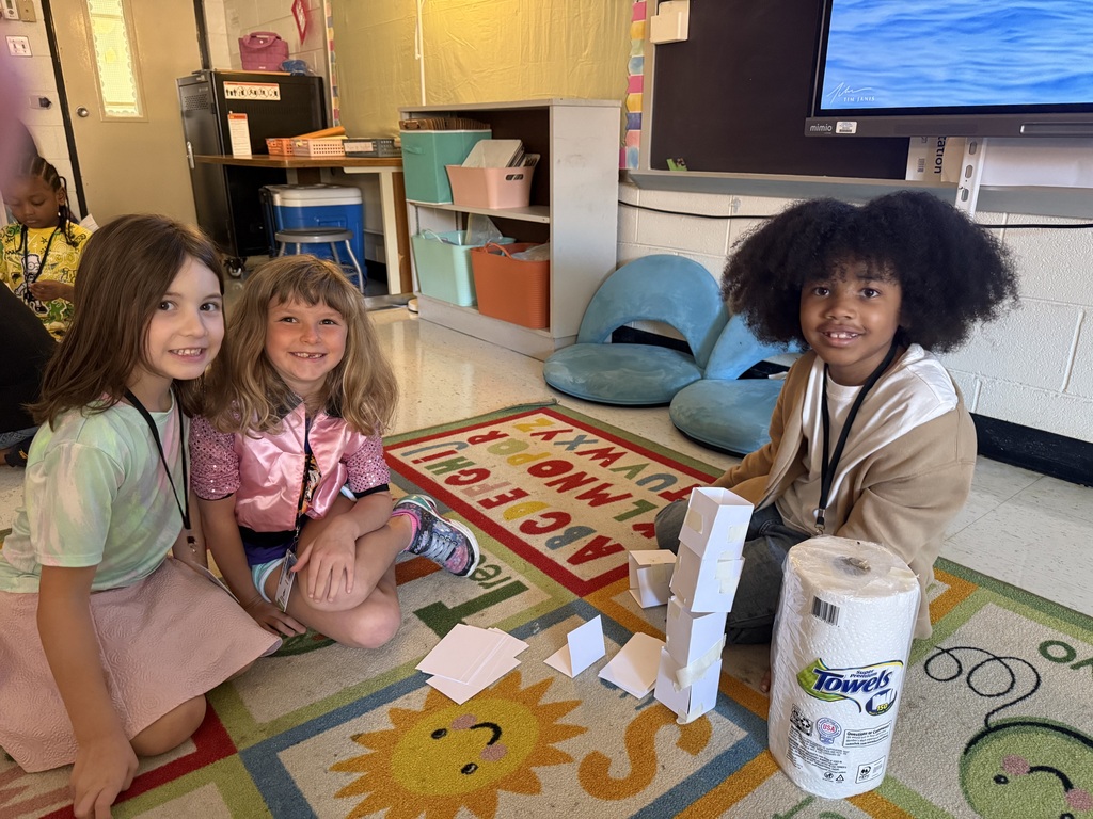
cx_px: 546
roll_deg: -0.1
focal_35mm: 24
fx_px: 758
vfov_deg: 56.8
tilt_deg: -18.8
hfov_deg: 71.6
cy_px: 410
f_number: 1.78
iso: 640
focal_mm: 6.76
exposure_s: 1/60
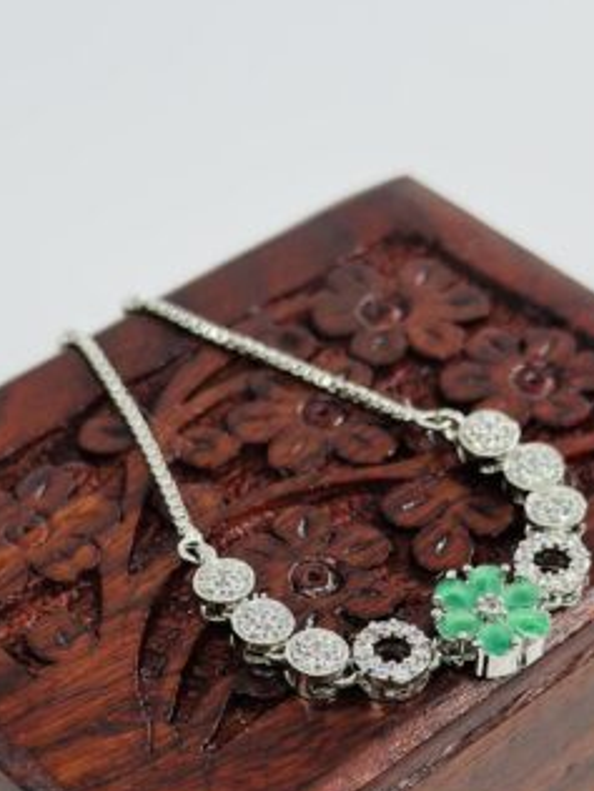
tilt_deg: -46.3
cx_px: 313
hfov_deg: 17.4
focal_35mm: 85
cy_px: 606
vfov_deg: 22.8
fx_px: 1945
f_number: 1.78
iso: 80
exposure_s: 1/1227
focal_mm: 6.86
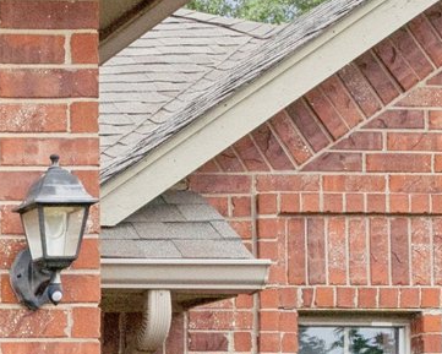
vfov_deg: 12.4
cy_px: 502
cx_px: -411
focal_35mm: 119
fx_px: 1555
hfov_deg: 13.9
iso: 250
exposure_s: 1/500
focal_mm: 14.9
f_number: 8
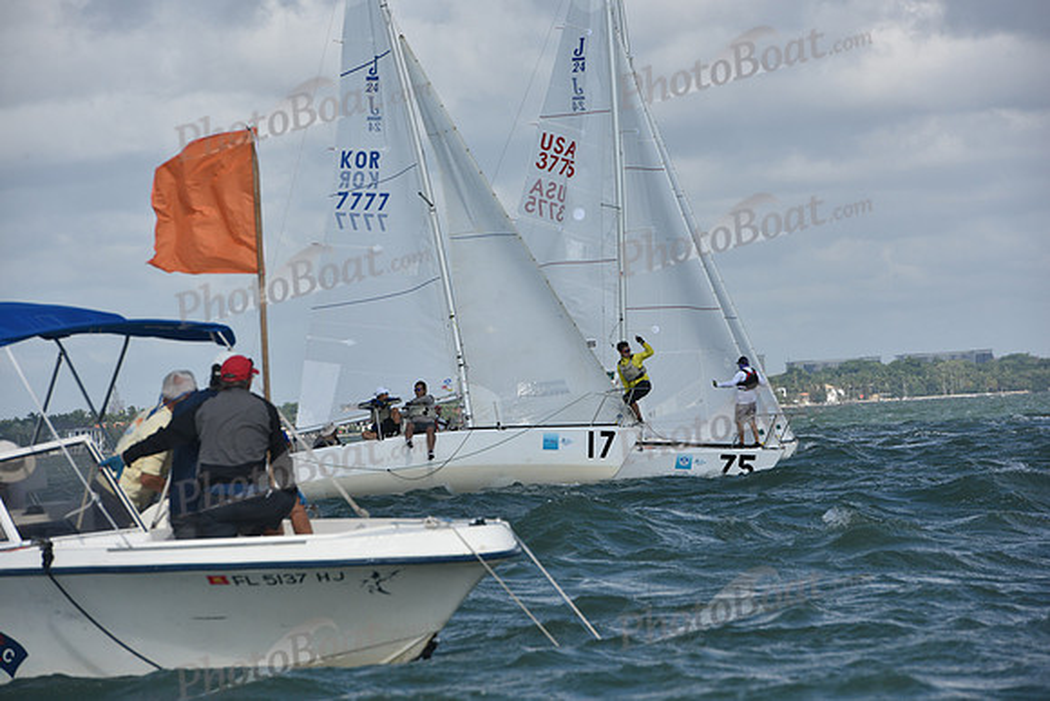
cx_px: 525
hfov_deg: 10.3
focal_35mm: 200
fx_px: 5834
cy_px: 350
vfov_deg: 6.9
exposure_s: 1/1250
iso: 250
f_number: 9
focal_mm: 200
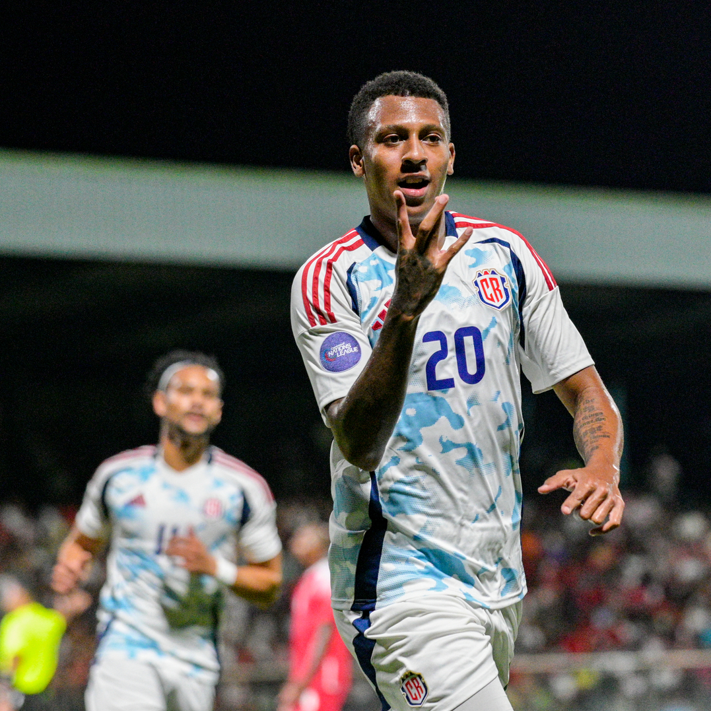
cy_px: 355
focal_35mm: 234
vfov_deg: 7.5
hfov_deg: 7.5
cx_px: 467
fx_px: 5438
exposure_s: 1/1250
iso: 6400
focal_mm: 122
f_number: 2.8
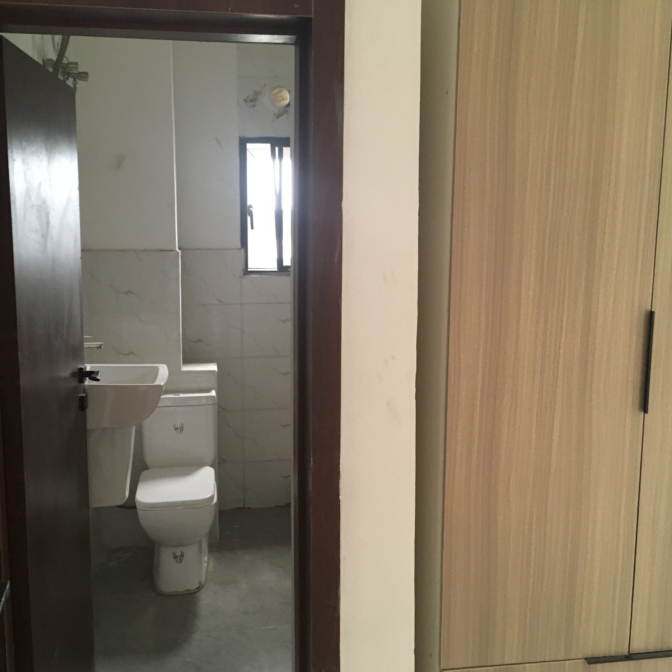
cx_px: 309
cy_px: 342
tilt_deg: -6.2
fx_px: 769
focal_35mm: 35
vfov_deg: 47.2
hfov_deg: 47.2
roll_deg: +1.0
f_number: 2.2
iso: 250
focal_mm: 4.15
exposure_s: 1/33
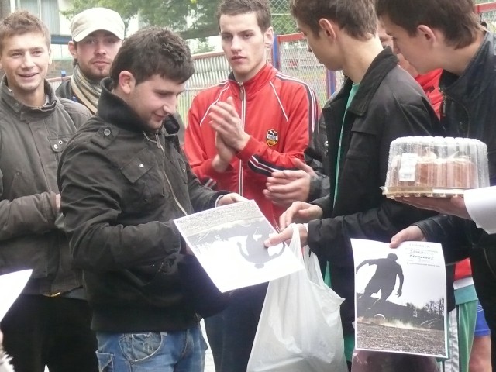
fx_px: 2221
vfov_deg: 9.6
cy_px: 186
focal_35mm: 155
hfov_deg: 12.7
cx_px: 248
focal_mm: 18.4
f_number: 3.2
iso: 400
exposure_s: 1/100
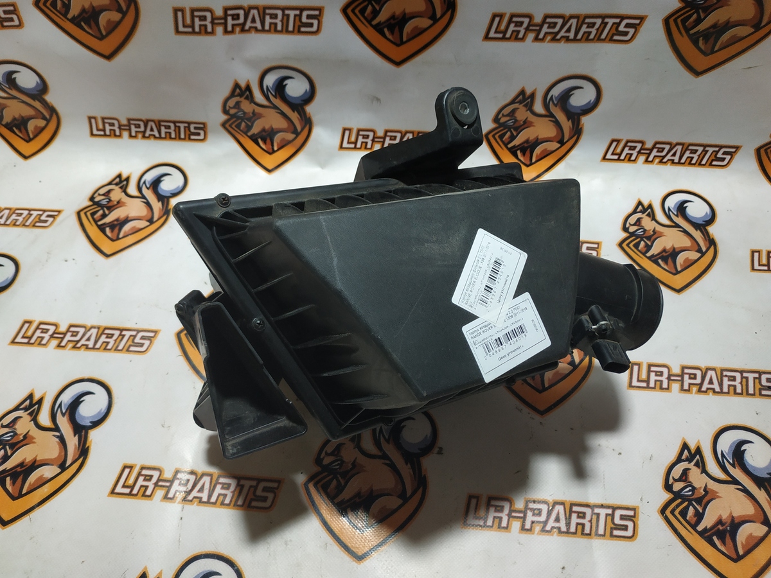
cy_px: 289
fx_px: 535
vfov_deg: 56.8
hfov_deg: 71.6
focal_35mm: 24
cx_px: 386
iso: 160
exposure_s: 1/100
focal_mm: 3.94
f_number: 1.9
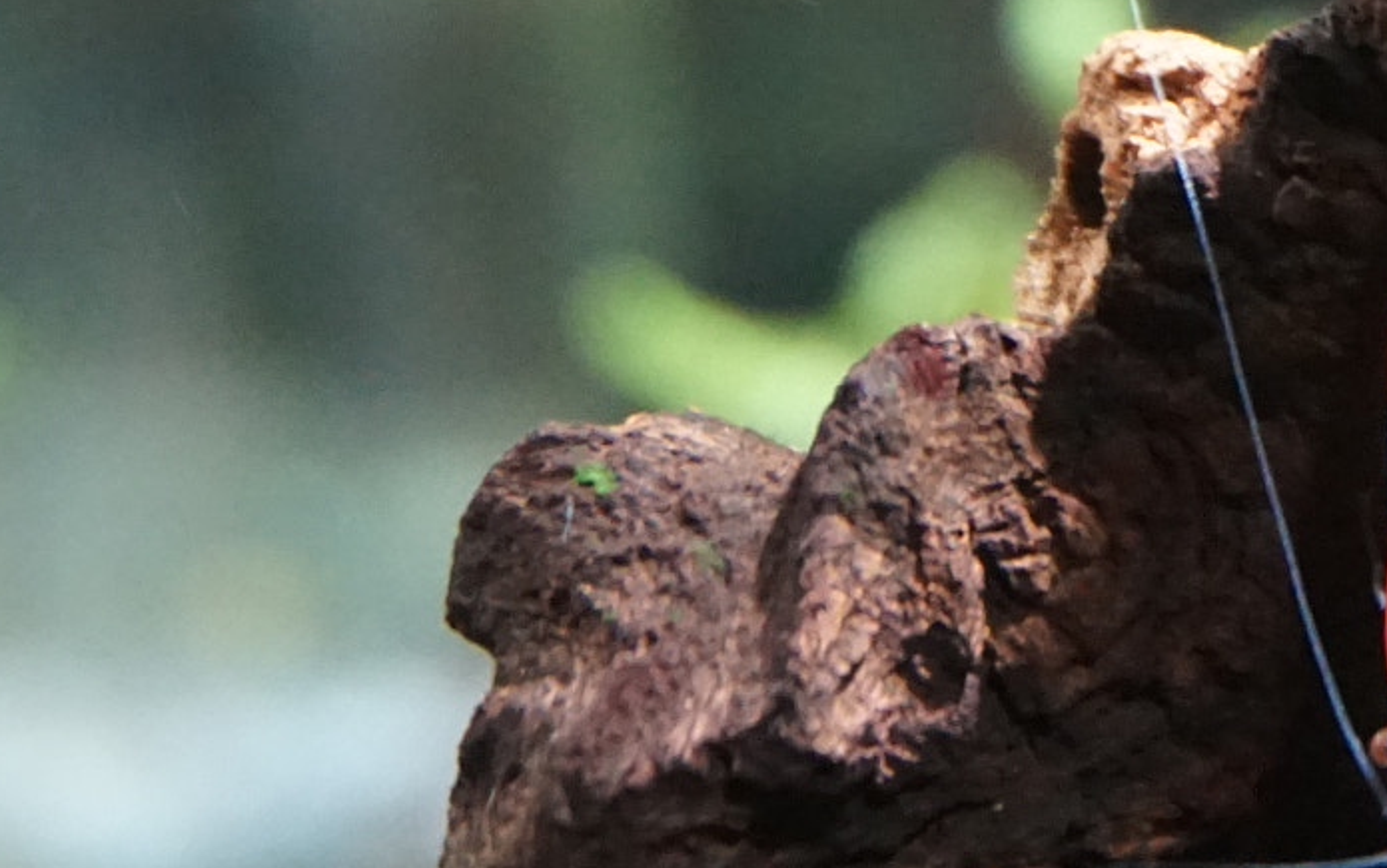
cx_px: 1666
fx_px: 4935
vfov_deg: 10.0
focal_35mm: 130
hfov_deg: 15.4
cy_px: 679
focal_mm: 29
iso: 3200
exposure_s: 1/15
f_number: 4.5
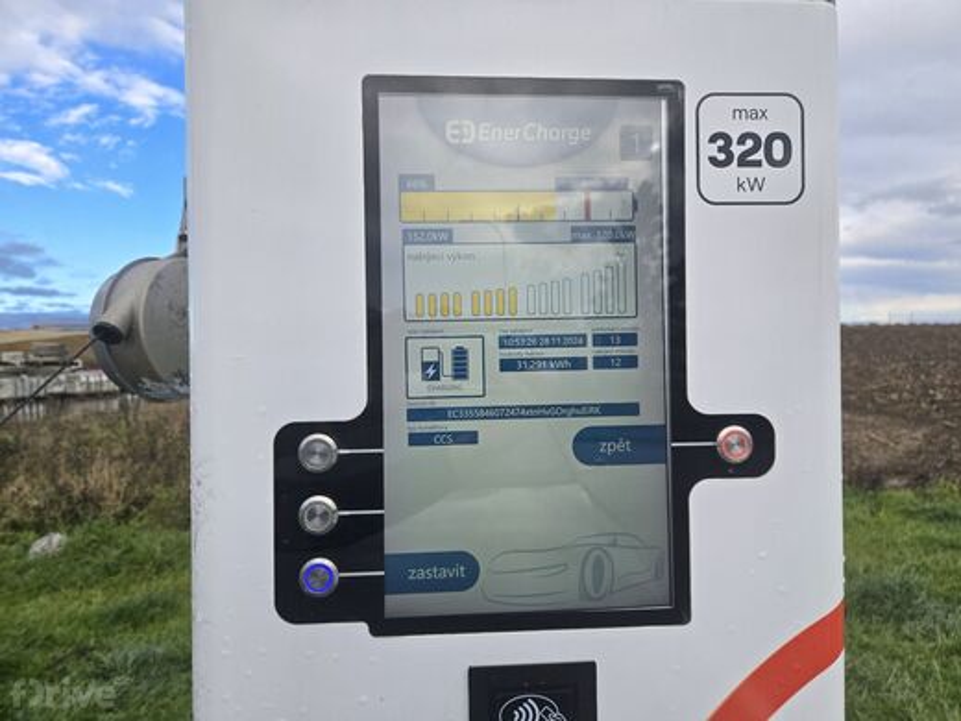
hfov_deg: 73.9
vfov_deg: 58.9
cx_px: 480
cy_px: 360
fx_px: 639
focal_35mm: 23
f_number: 1.8
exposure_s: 1/1632
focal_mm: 5.4
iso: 80
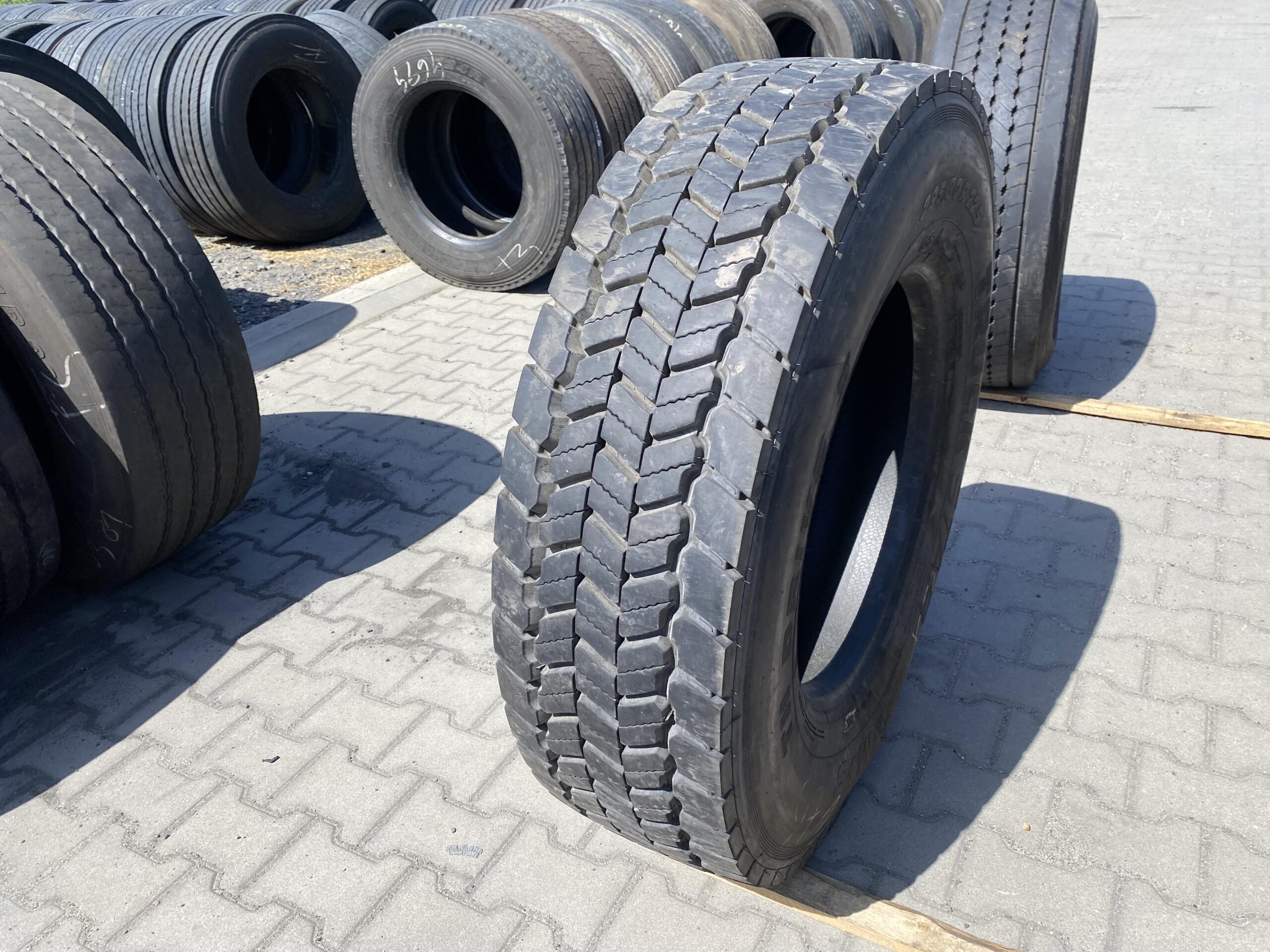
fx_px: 954
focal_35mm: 26
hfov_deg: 67.3
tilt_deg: -26.1
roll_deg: +4.7
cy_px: 476
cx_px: 635
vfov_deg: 53.1
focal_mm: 4.25
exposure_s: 1/1608
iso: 32
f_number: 1.8
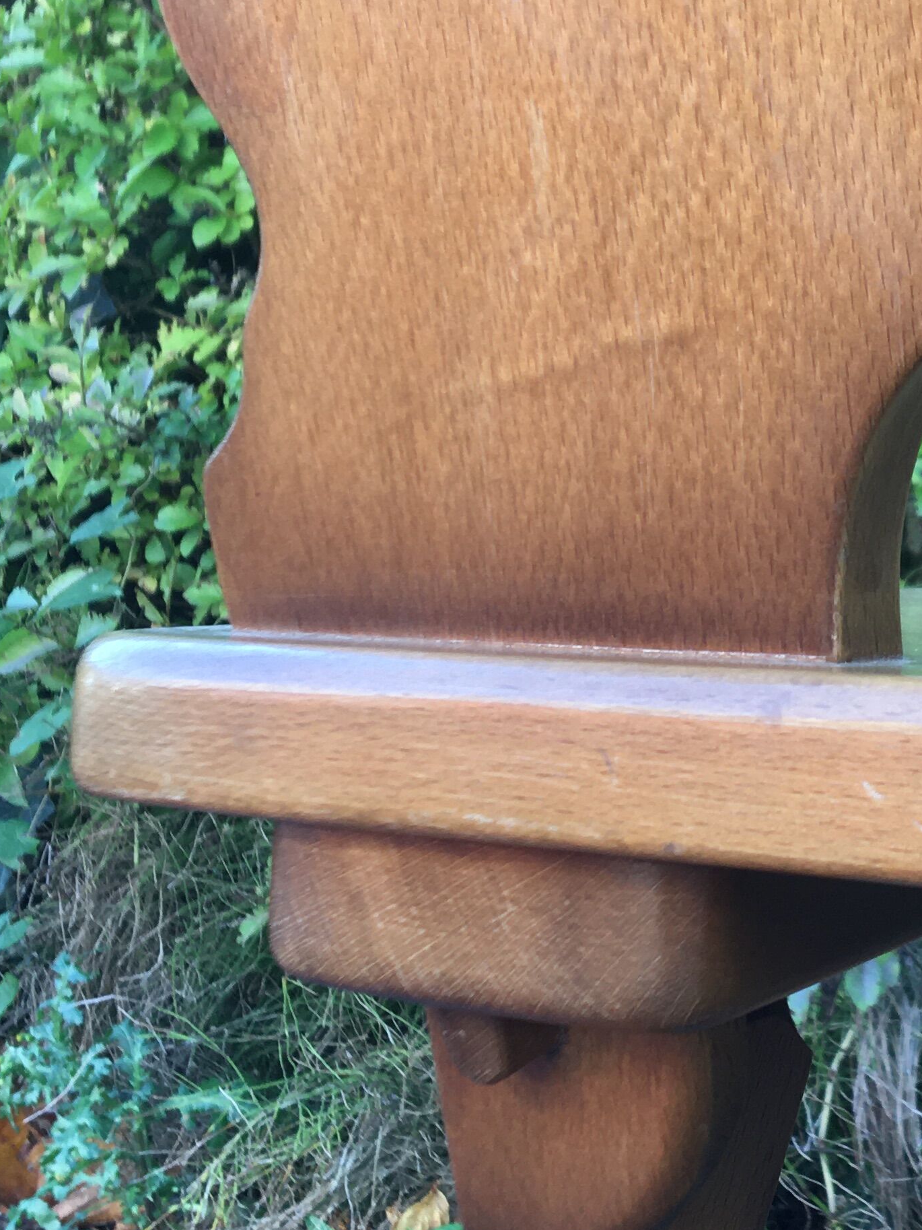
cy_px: 559
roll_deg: -0.5
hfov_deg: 22.2
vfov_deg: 30.3
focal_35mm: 64
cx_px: 875
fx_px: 2273
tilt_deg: -0.7
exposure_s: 1/100
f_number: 2.2
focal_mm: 4.15
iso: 40
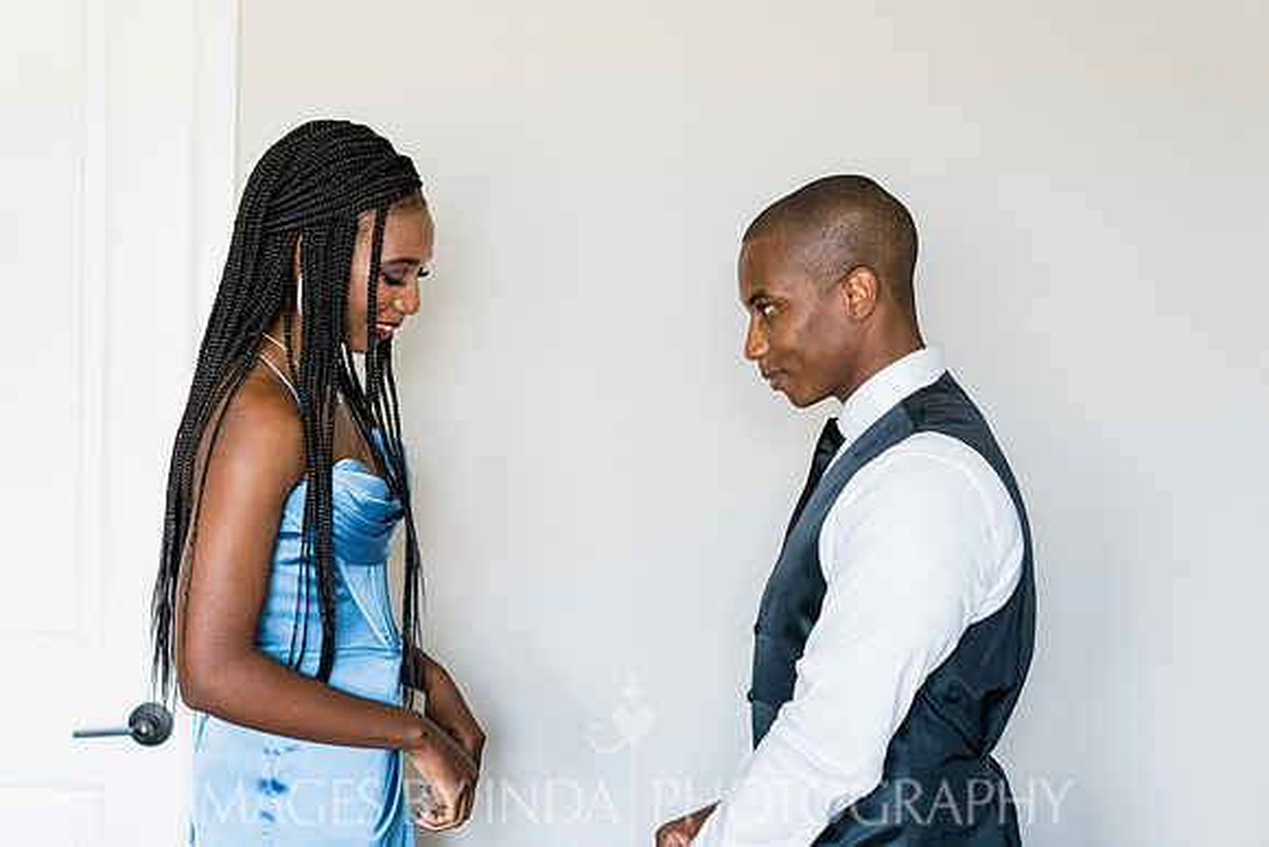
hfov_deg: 36.2
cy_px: 424
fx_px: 1939
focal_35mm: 55
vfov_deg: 24.6
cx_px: 634
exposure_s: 1/125
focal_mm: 55
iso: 800
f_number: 2.8
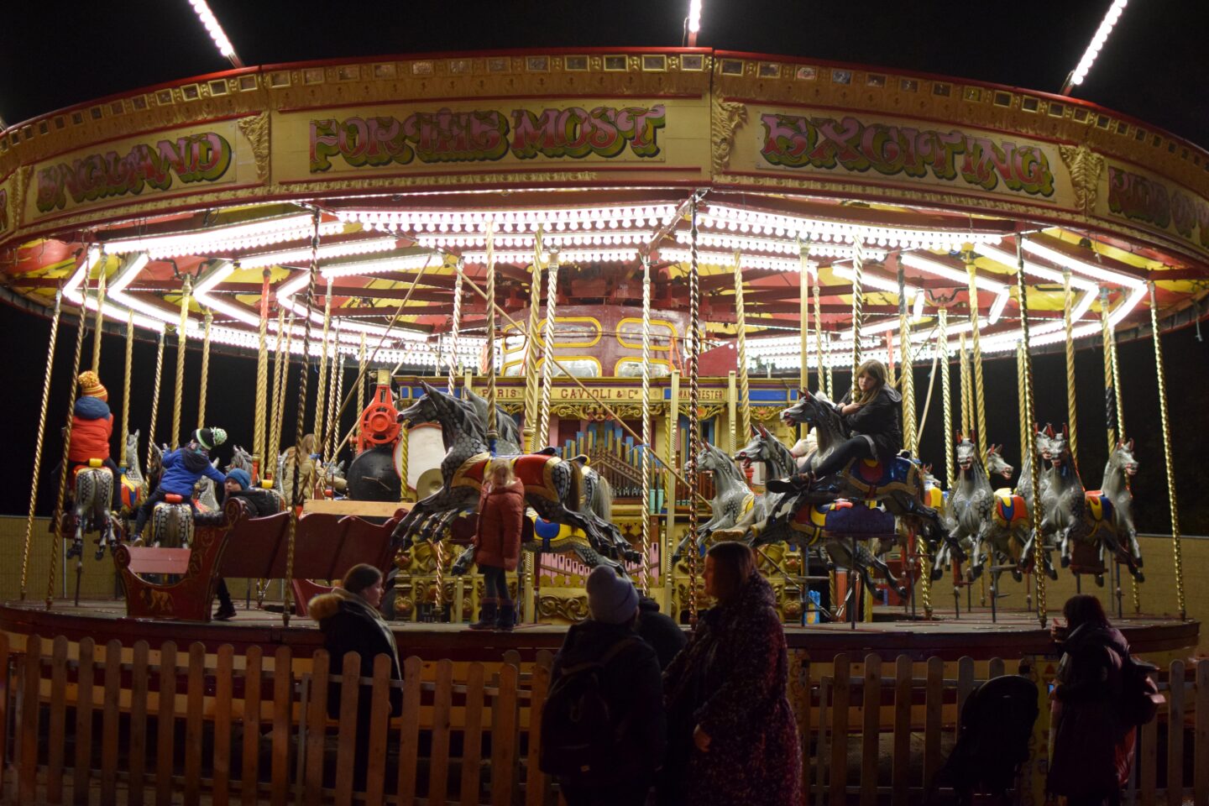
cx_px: 604
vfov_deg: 25.8
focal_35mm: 52
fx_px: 1763
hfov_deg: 37.9
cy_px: 403
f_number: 2
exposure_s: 1/500
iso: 2000
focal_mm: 35
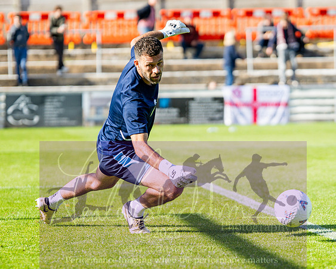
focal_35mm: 220
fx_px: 2190
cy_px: 199
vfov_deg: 7.0
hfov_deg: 8.8
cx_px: 229
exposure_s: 1/3200
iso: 100
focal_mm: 85
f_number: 1.6
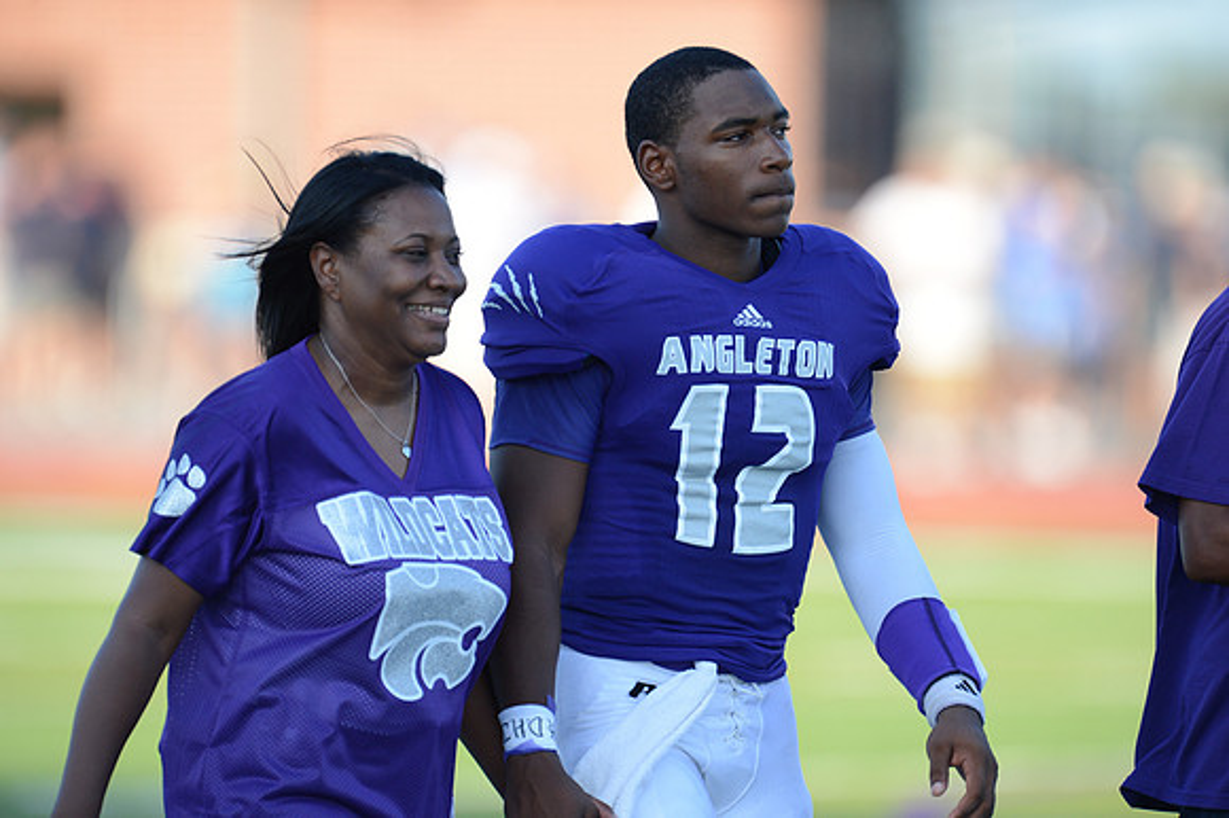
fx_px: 18765
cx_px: 614
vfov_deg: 2.5
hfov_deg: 3.8
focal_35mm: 550
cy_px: 409
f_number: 4
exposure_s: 1/1600
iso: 800
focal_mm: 550
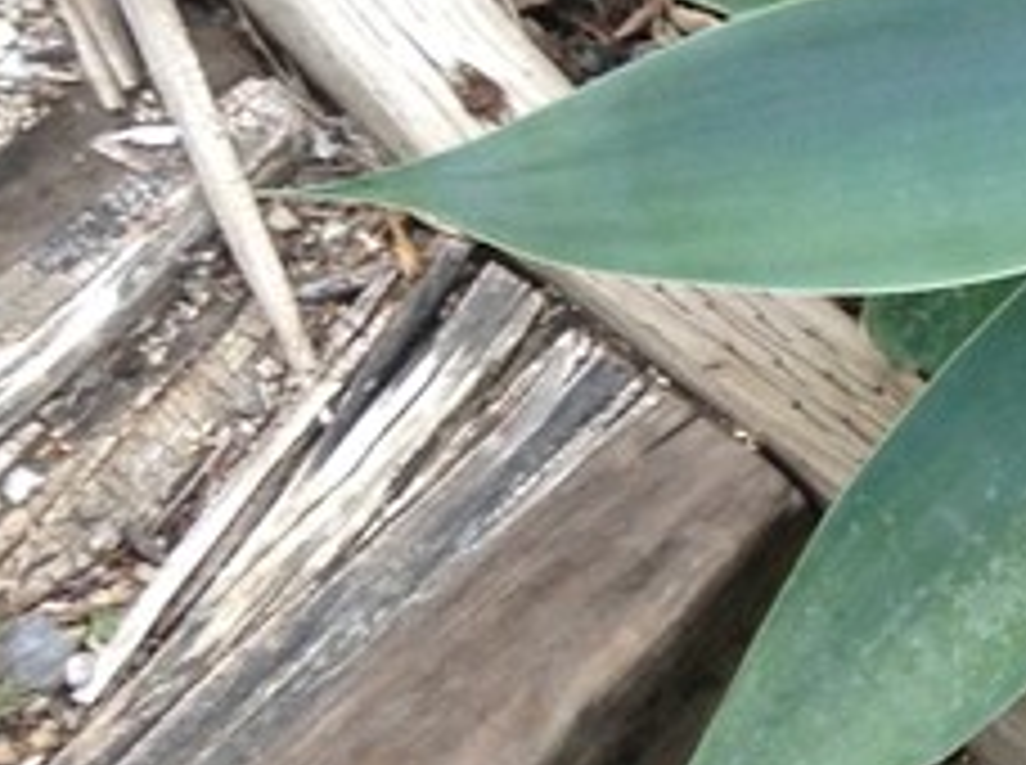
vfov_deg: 10.5
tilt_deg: -57.1
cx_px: 1778
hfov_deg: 13.0
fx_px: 4111
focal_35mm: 139
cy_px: -88
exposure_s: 1/24
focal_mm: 3.3
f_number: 2.4
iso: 40
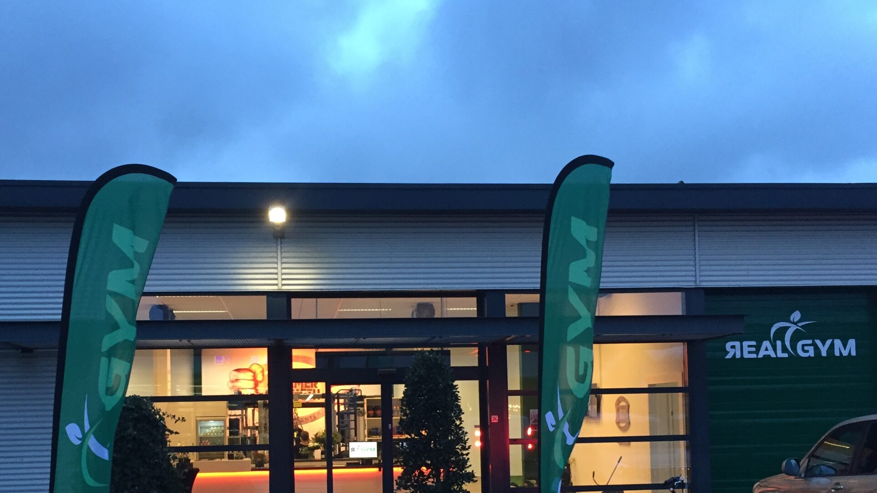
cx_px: 397
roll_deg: +3.2
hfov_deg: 48.3
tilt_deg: +2.3
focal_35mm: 42
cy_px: 388
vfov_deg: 27.8
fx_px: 977
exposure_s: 1/33
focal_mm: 4.15
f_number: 2.2
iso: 160
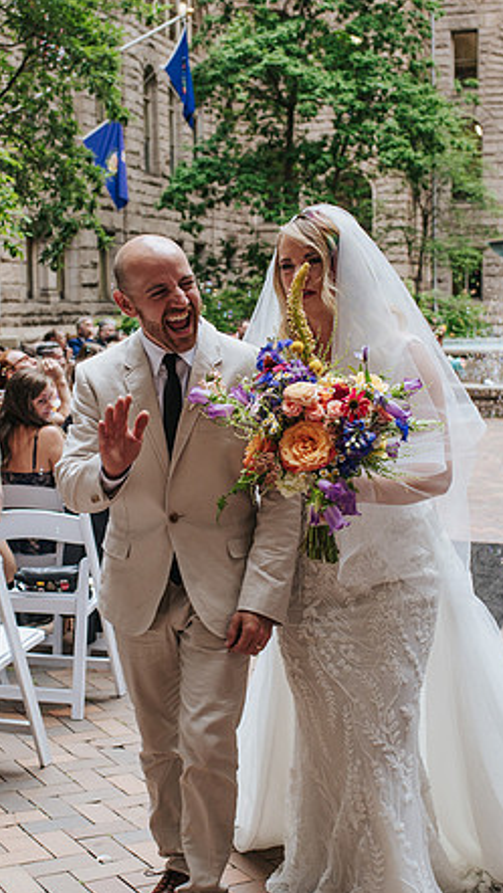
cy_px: 445
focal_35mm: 57
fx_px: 1350
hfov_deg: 21.1
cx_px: 201
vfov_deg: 36.6
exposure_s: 1/400
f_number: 4
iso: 800
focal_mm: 35
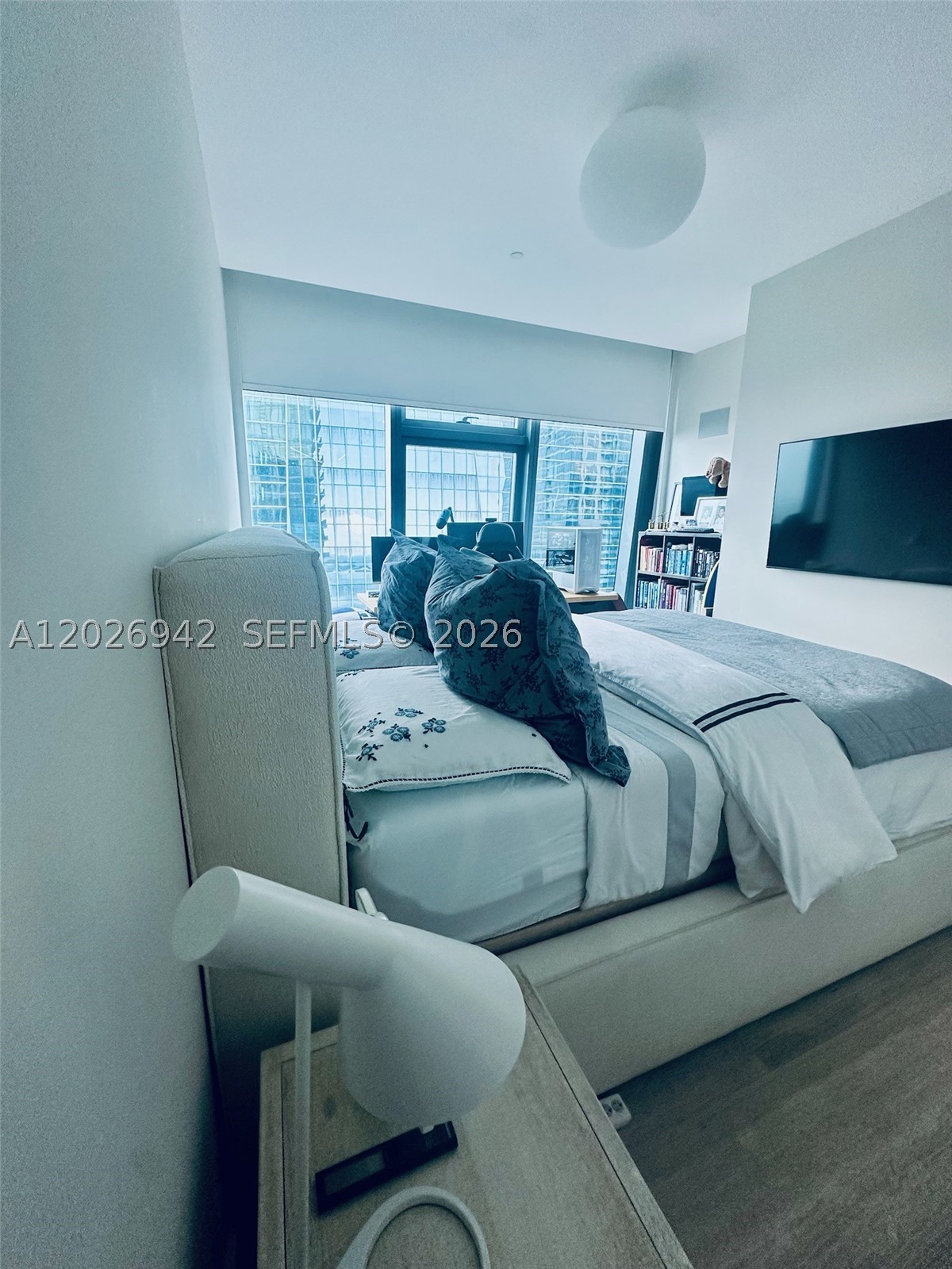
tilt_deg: -11.9
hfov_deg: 85.7
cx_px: 476
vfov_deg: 102.1
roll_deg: -2.4
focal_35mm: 14
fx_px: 513
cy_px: 634
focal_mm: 2.22
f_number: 2.2
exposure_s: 1/99
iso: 160
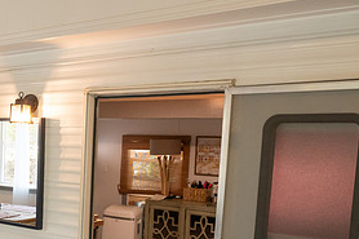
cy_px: 194
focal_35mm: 50
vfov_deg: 26.4
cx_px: -10
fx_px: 498
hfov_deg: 35.4
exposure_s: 1/100
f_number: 8
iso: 5000
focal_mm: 24
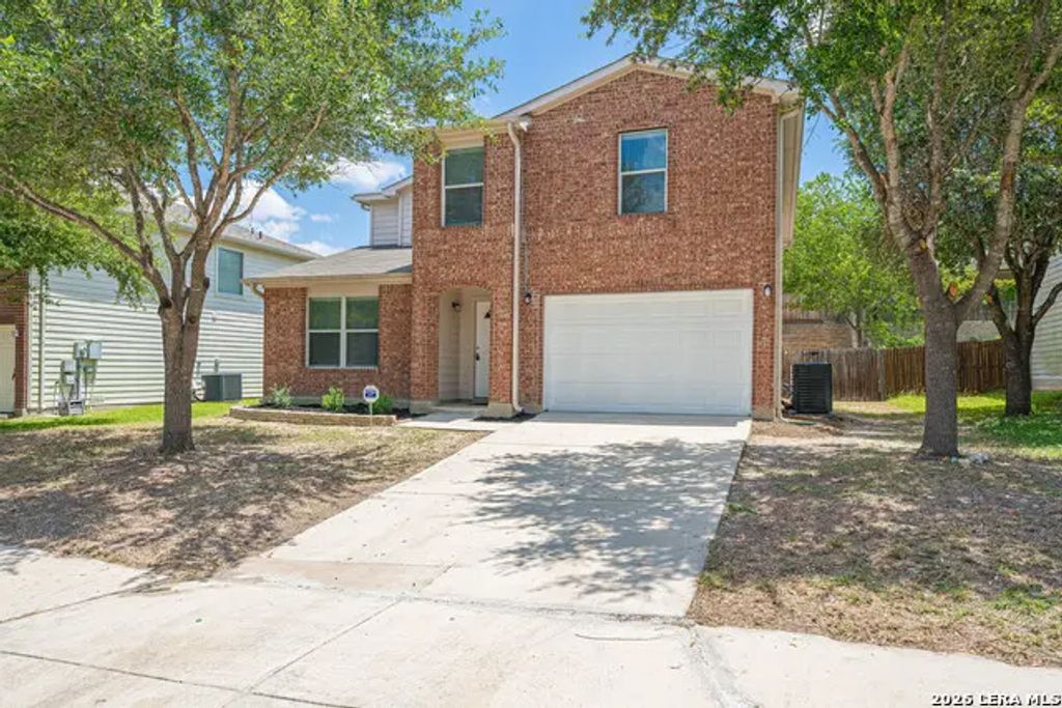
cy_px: 354
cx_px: 531
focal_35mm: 24
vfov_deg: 53.1
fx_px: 708
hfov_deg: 73.7
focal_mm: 24
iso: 400
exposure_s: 1/1000
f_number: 7.1
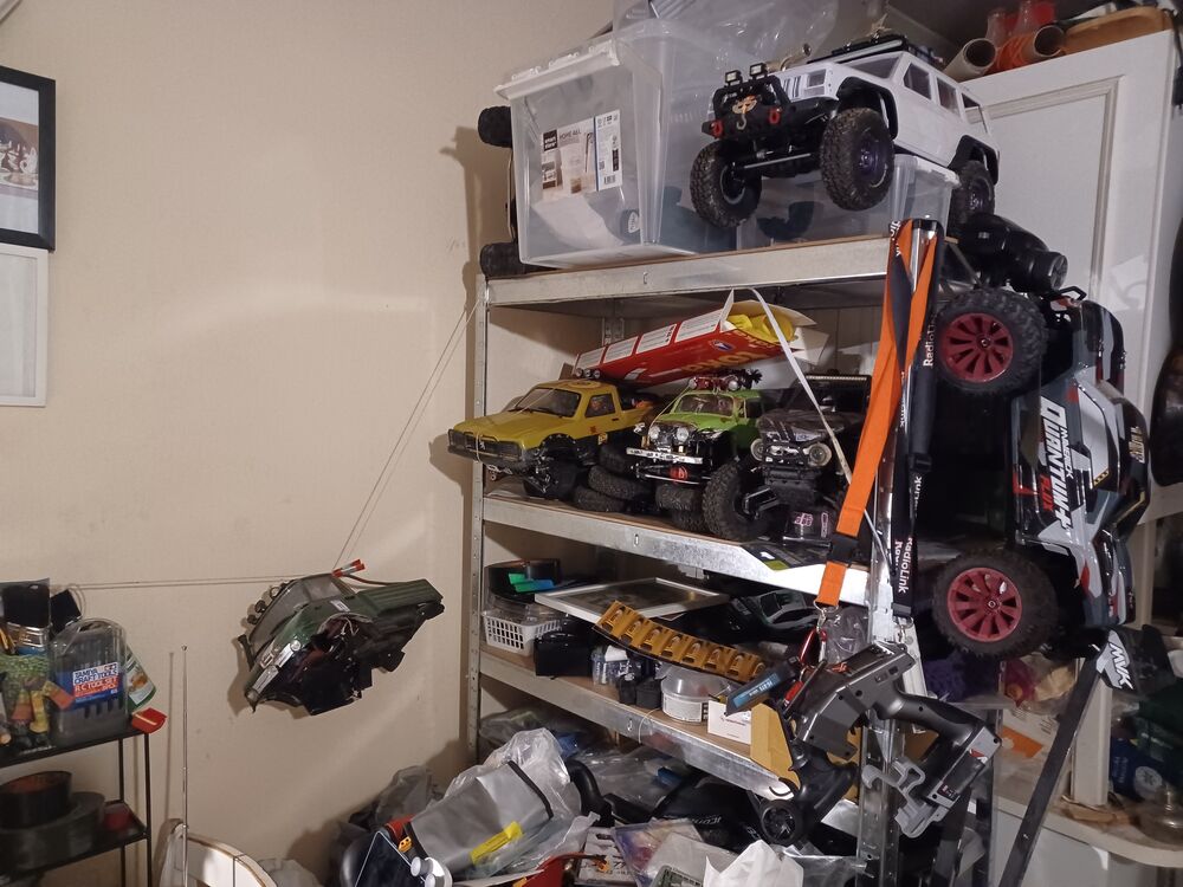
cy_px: 444
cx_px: 592
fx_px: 854
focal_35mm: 25
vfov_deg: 54.9
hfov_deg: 69.4
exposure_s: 1/16.7
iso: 2500
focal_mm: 4.6
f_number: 1.8
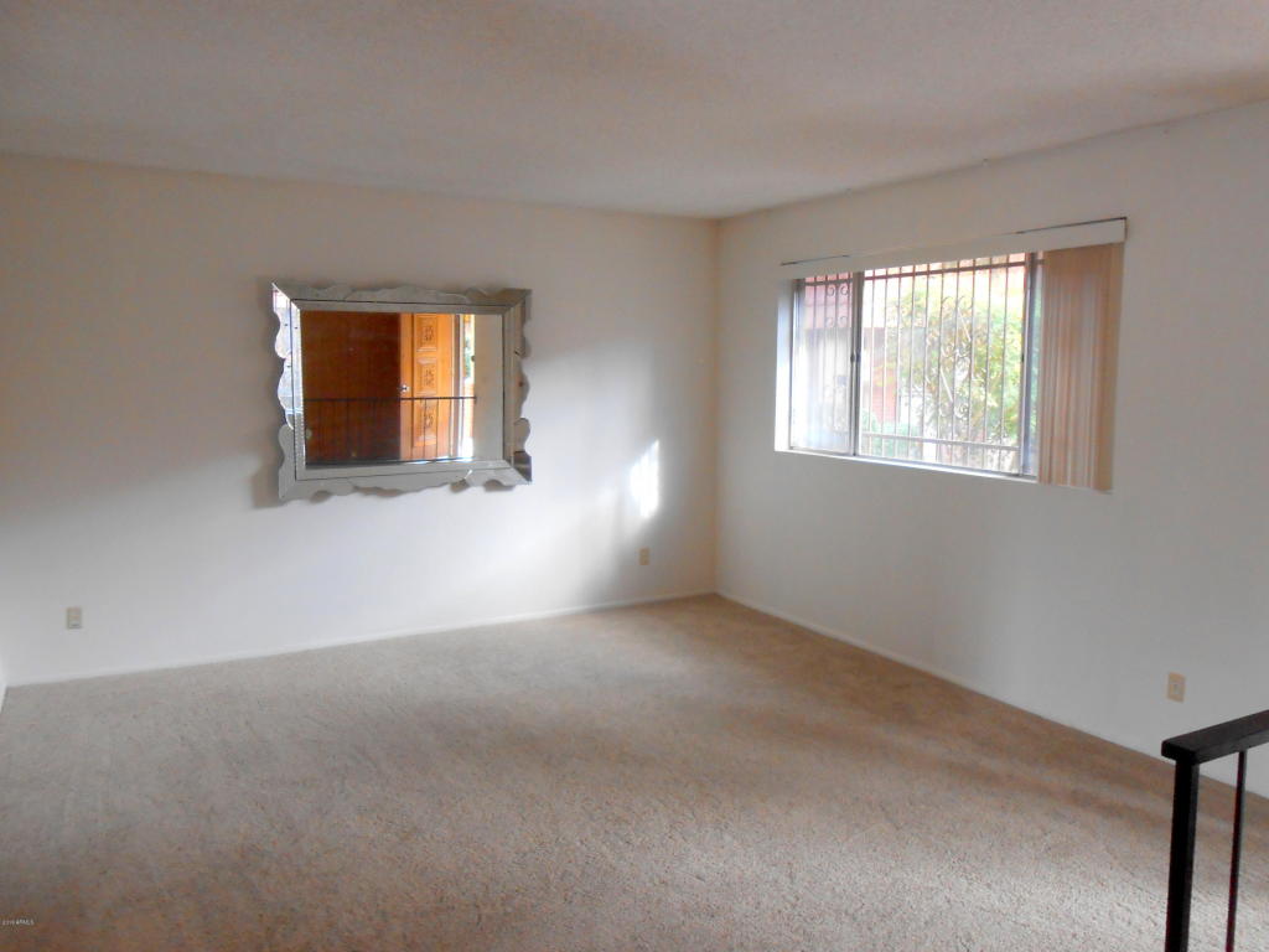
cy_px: 476
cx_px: 634
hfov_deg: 67.3
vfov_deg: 53.1
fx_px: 953
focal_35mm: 26
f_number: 3.5
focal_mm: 4.6
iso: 200
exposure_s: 1/30
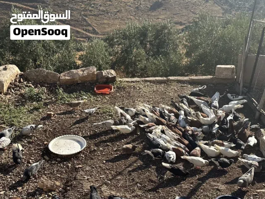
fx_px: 184
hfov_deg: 71.6
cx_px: 132
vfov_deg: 56.8
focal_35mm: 24
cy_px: 100
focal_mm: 6.86
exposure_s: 1/3472
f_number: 1.78
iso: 80
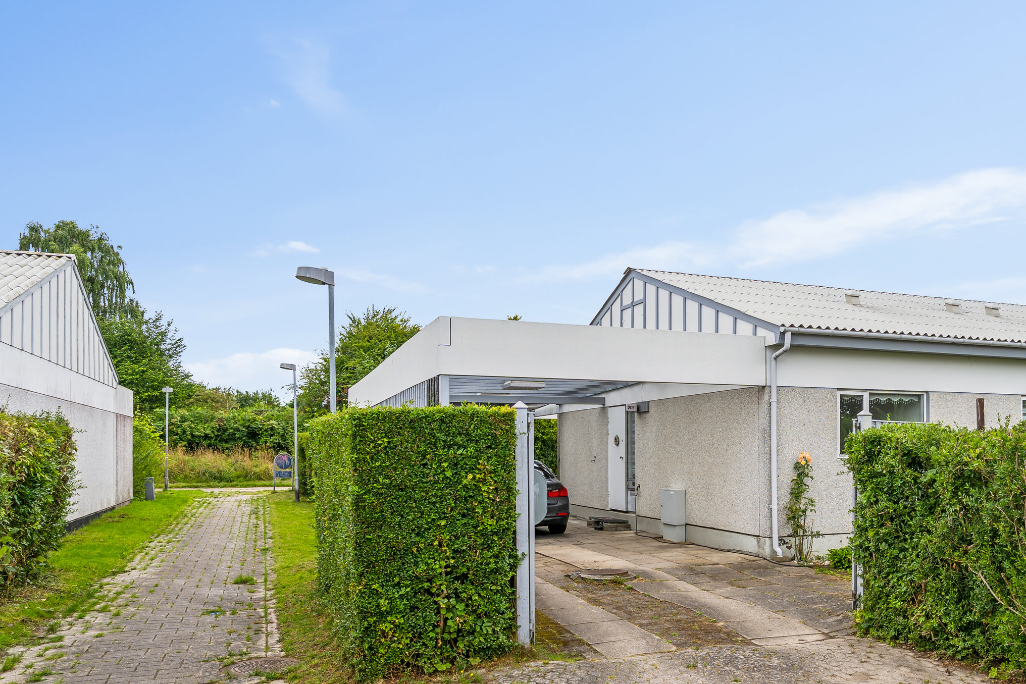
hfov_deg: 58.4
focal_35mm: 31
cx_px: 715
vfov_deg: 41.8
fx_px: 883
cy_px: 452
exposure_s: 1/200
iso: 100
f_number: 6.7
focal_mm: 21
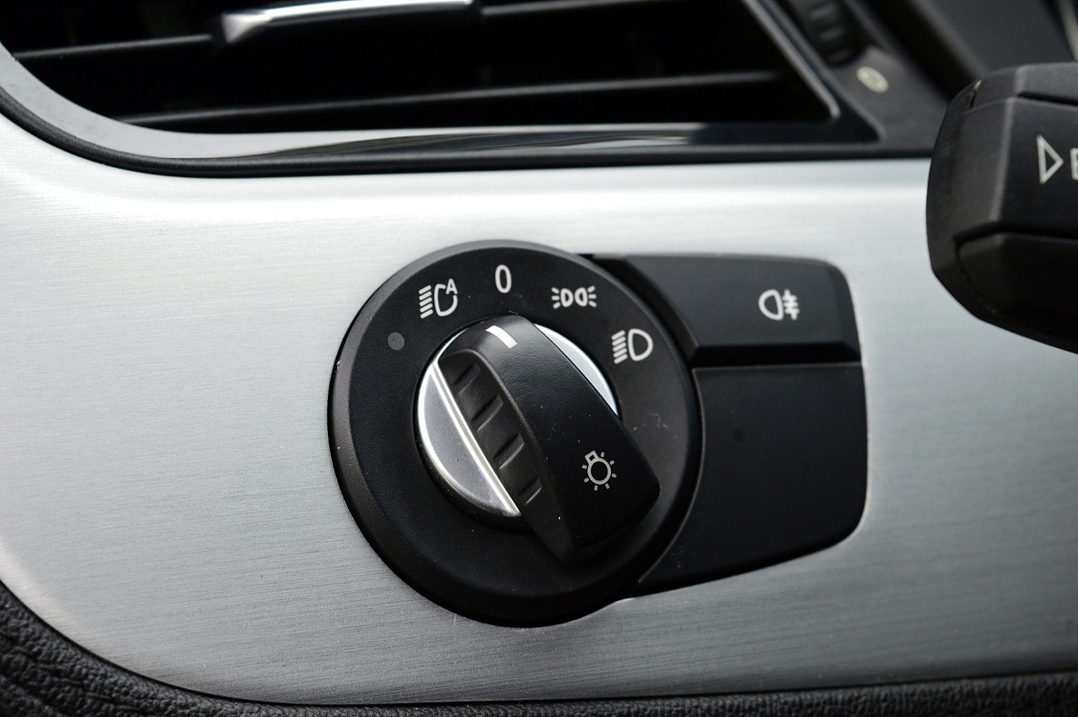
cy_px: 358
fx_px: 2244
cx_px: 539
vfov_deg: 18.2
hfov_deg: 27.0
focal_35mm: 75
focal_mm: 50
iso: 560
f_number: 8
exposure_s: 1/60
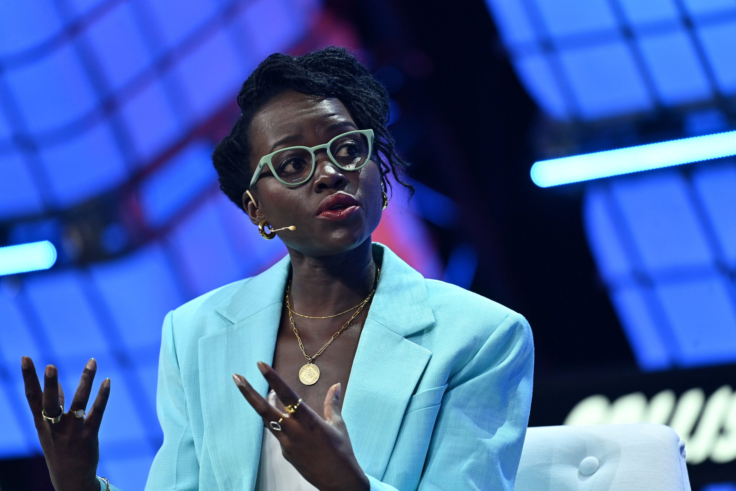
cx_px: 368
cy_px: 246
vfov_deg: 4.6
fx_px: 6133
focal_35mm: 300
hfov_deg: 6.9
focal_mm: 300
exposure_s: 1/250
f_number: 4
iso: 2000
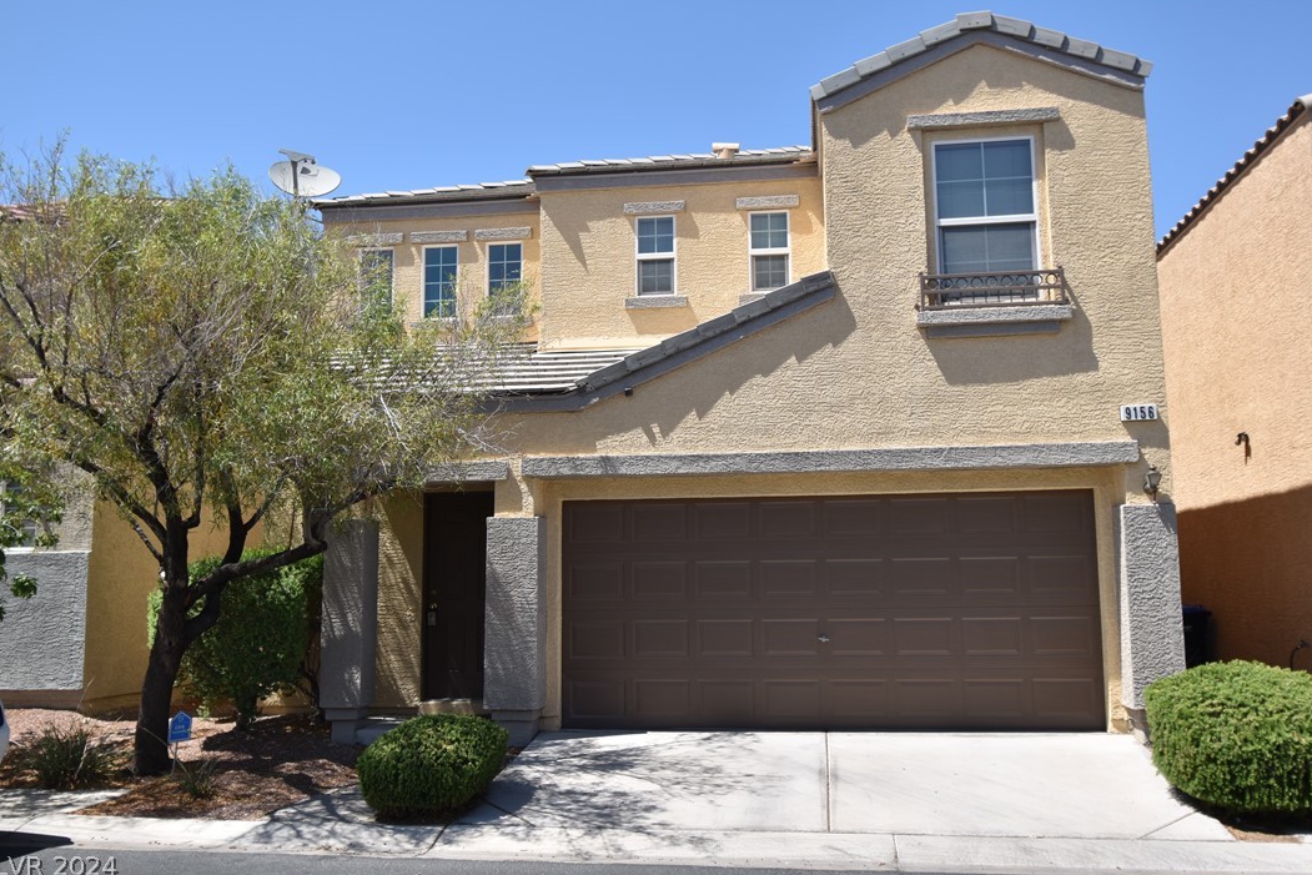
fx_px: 1130
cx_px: 664
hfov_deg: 60.3
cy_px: 434
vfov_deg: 42.3
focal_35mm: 31
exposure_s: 1/250
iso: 100
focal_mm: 20
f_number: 8
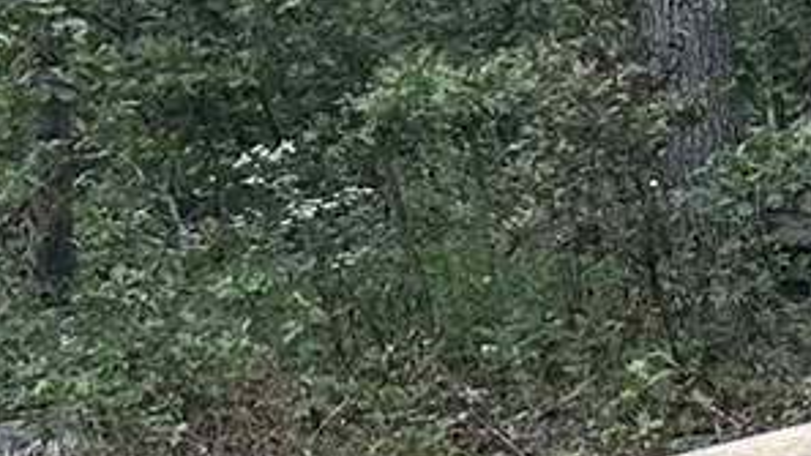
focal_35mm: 180
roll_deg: +4.4
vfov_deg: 6.7
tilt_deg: -10.7
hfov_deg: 9.4
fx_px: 3870
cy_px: 557
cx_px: 2458
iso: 80
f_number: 1.78
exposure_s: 1/462
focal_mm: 6.86
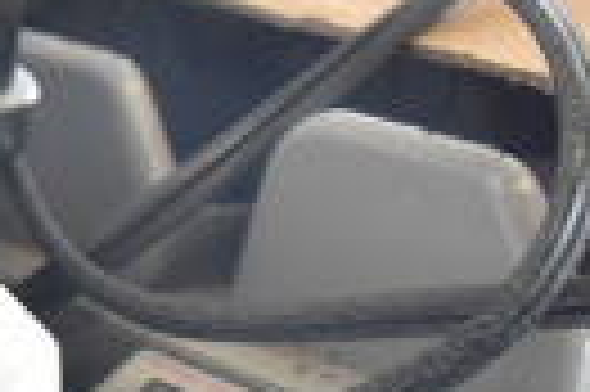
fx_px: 2292
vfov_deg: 9.8
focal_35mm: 140
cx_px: -649
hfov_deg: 12.6
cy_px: 182
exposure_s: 1/125
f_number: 5.6
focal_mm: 20
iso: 1600
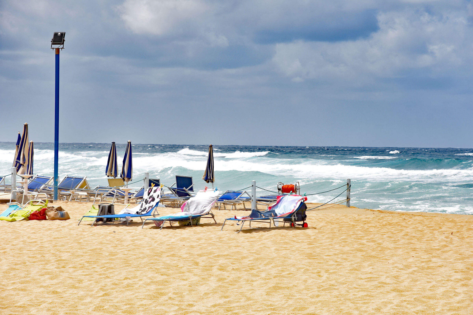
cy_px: 158
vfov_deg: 11.4
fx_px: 1577
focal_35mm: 120
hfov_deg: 17.1
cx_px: 236
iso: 100
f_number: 7.1
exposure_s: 1/250
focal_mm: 80
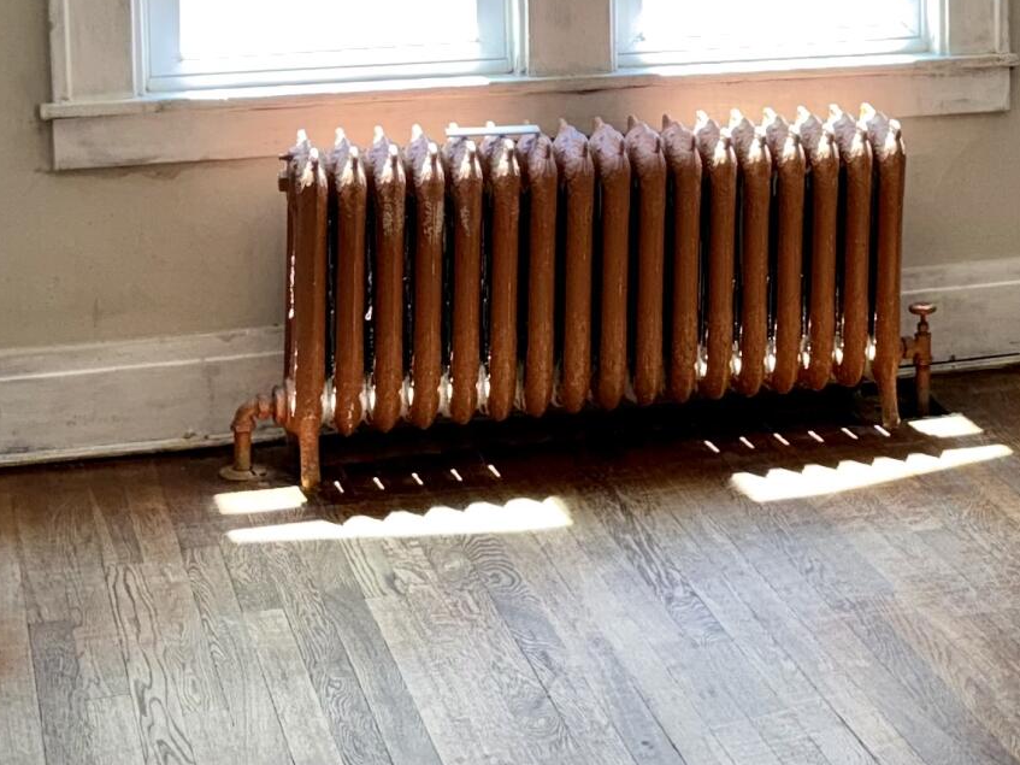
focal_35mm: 85
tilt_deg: -7.0
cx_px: 1004
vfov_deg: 16.8
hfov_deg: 22.2
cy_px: -87
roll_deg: -0.1
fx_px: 2504
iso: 100
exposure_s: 1/56
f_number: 1.78
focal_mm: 6.76
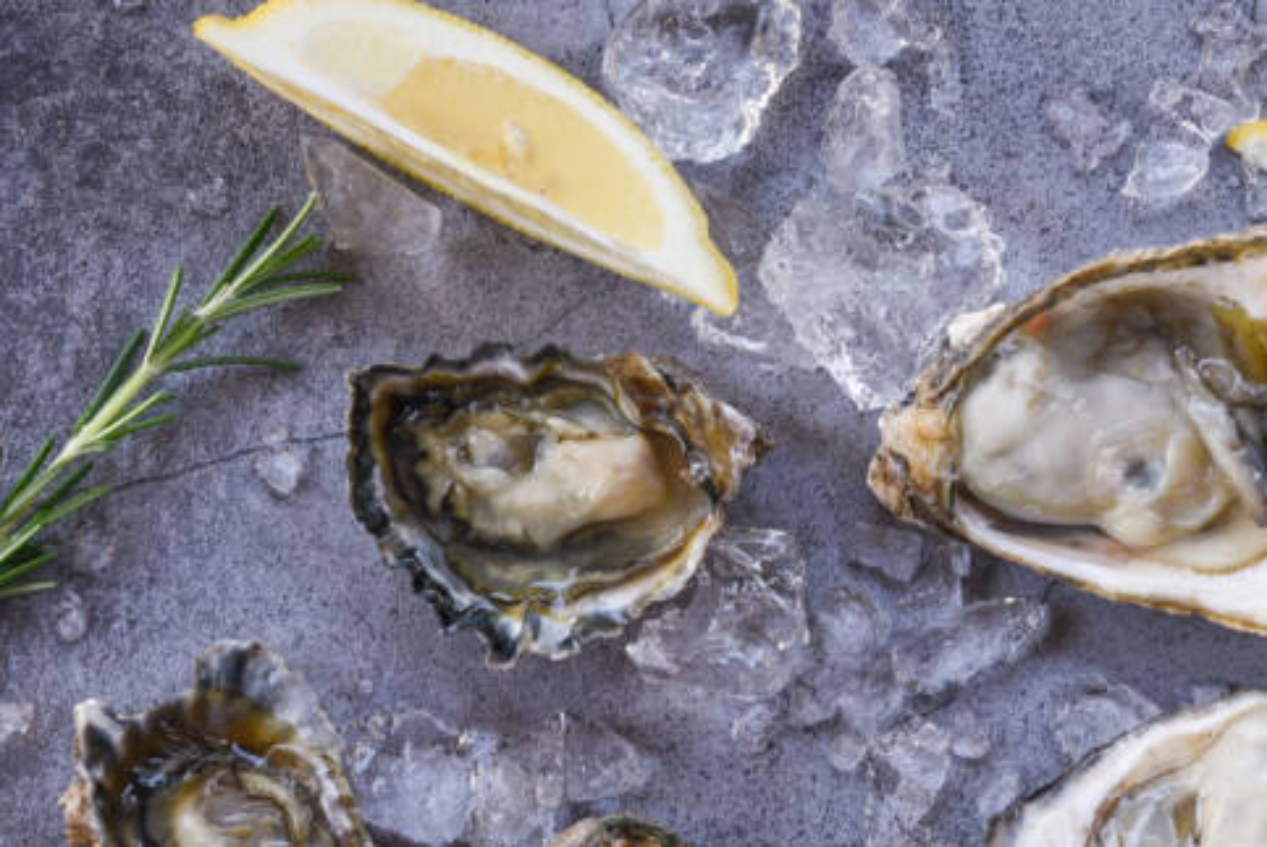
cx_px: 900
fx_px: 4262
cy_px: 709
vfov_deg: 11.3
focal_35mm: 121
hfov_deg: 16.8
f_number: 4
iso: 250
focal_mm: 50
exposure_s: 1/125
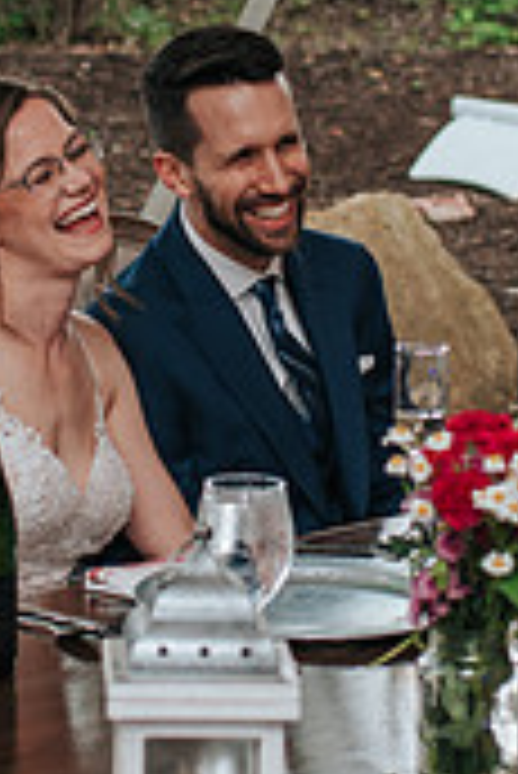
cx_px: 164
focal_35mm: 153
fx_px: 3295
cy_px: 278
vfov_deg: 13.4
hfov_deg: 9.0
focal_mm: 35
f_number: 2.8
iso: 320
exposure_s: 1/200
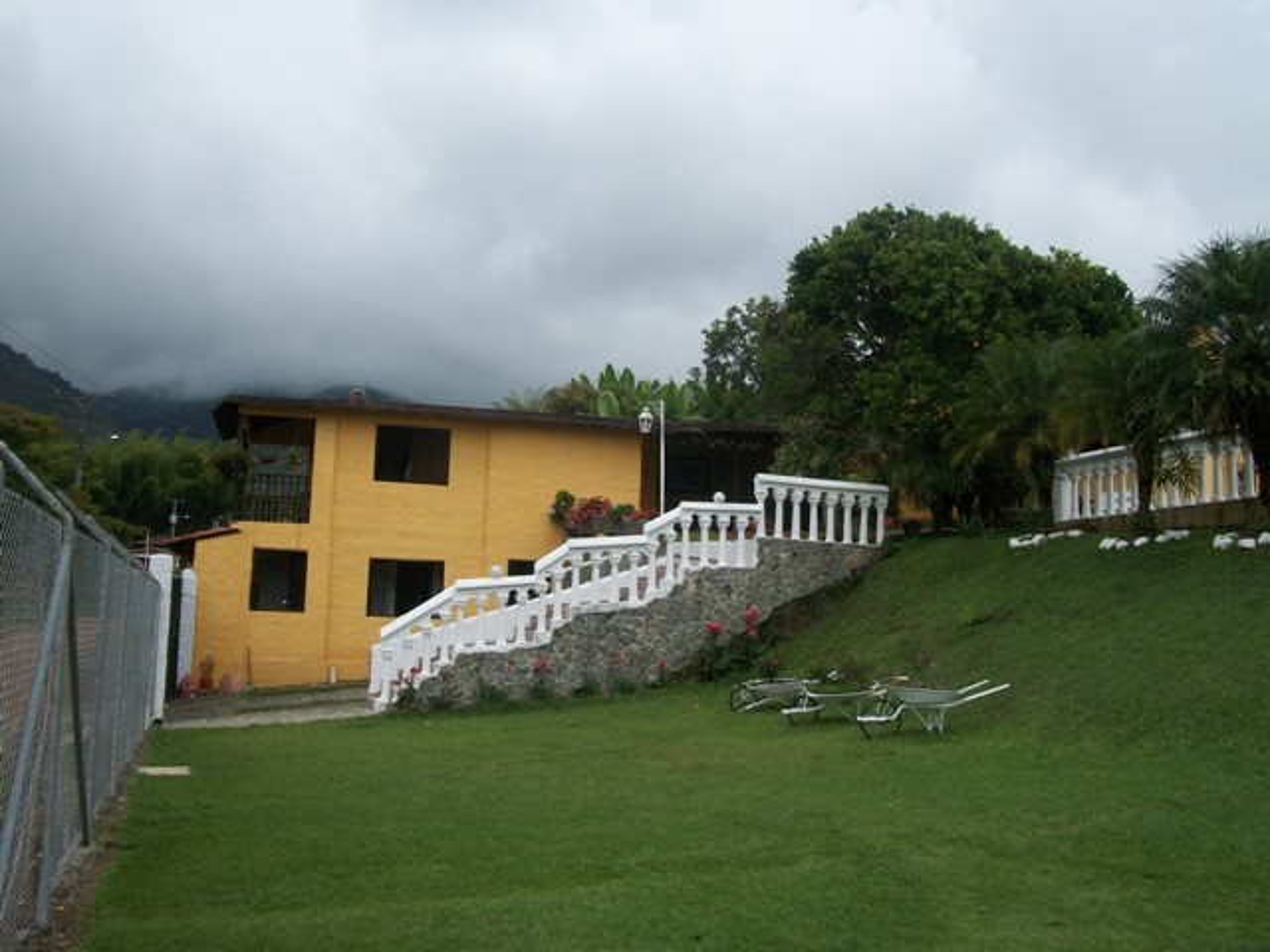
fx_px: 1174
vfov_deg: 44.2
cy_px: 476
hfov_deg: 56.8
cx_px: 635
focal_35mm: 32
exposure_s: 1/500
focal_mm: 5.7
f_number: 5.5
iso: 80
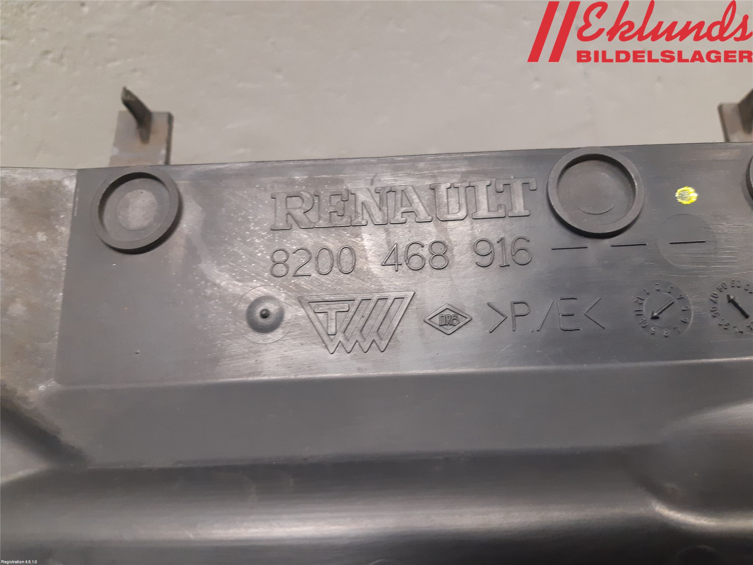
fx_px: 566
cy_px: 282
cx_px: 376
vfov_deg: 53.1
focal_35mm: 26
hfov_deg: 67.3
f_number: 1.7
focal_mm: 3.93
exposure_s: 1/33
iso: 200
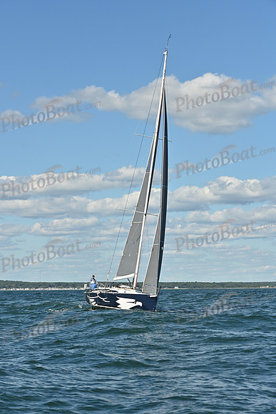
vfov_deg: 22.1
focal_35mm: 92
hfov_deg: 14.9
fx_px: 1057
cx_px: 138
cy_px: 207
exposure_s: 1/1600
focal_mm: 92
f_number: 8
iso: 320
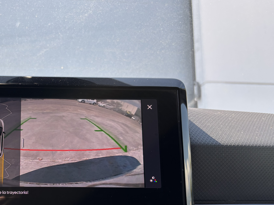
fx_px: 348
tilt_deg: +7.5
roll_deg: +0.2
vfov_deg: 31.9
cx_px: 53
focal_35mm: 44
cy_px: 168
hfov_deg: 41.0
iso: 40
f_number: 1.6
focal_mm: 5.96
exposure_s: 1/190
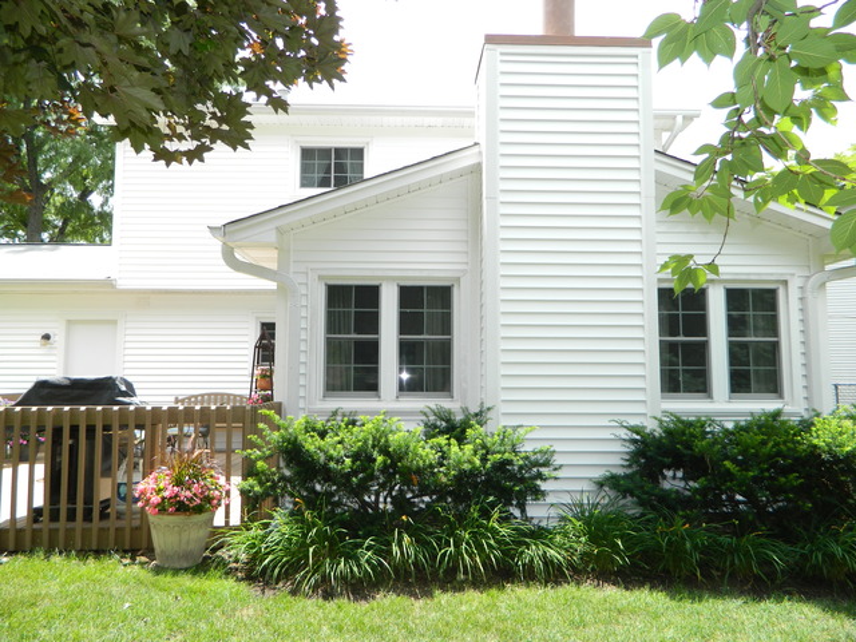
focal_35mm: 25
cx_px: 428
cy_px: 321
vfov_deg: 54.9
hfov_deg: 69.4
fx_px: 618
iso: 110
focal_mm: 4.5
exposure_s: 1/400
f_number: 3.1
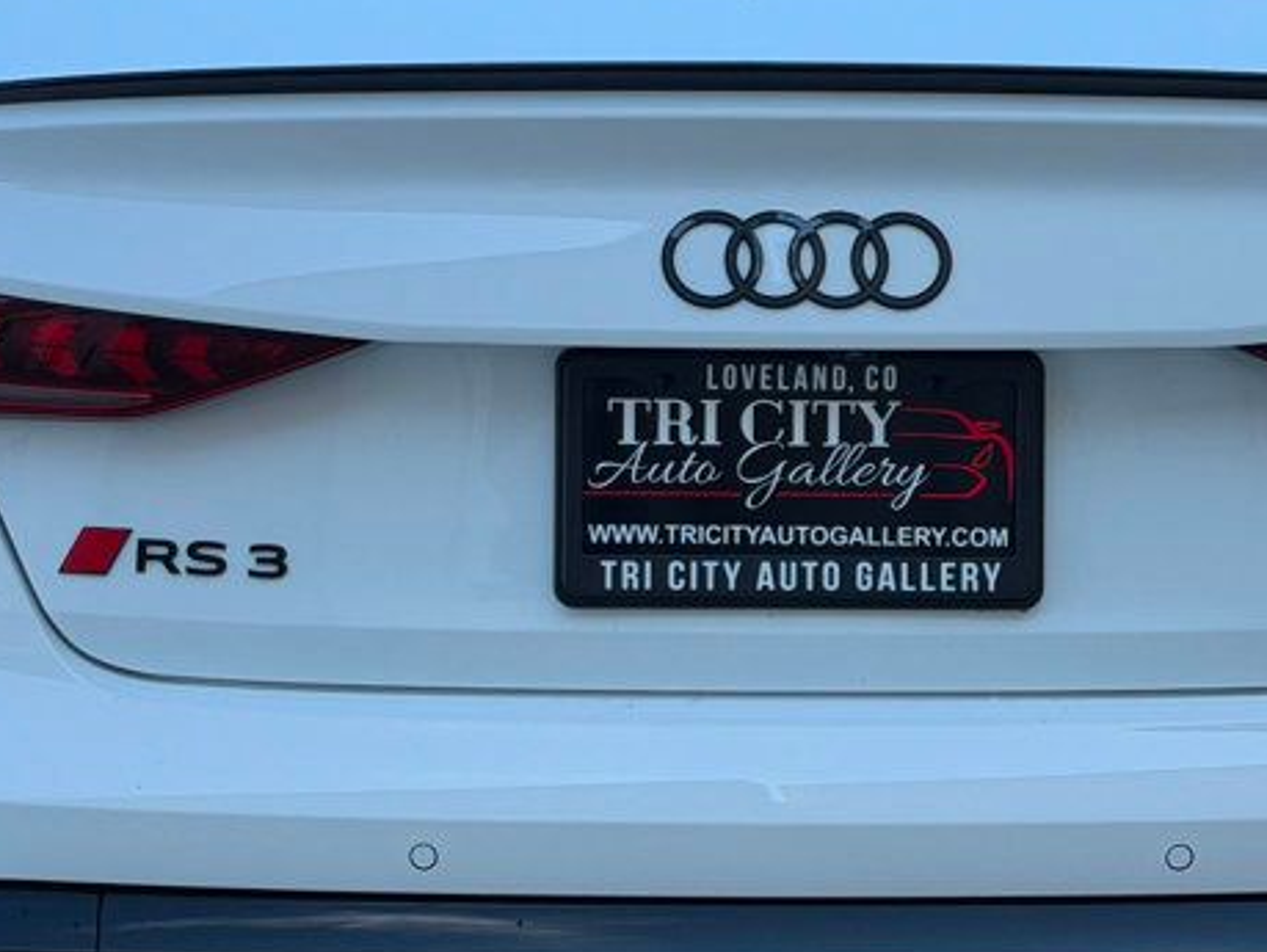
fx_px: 3919
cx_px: 737
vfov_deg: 13.8
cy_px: 323
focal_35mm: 107
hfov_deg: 18.4
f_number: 1.78
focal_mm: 6.76
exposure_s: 1/1575
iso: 64
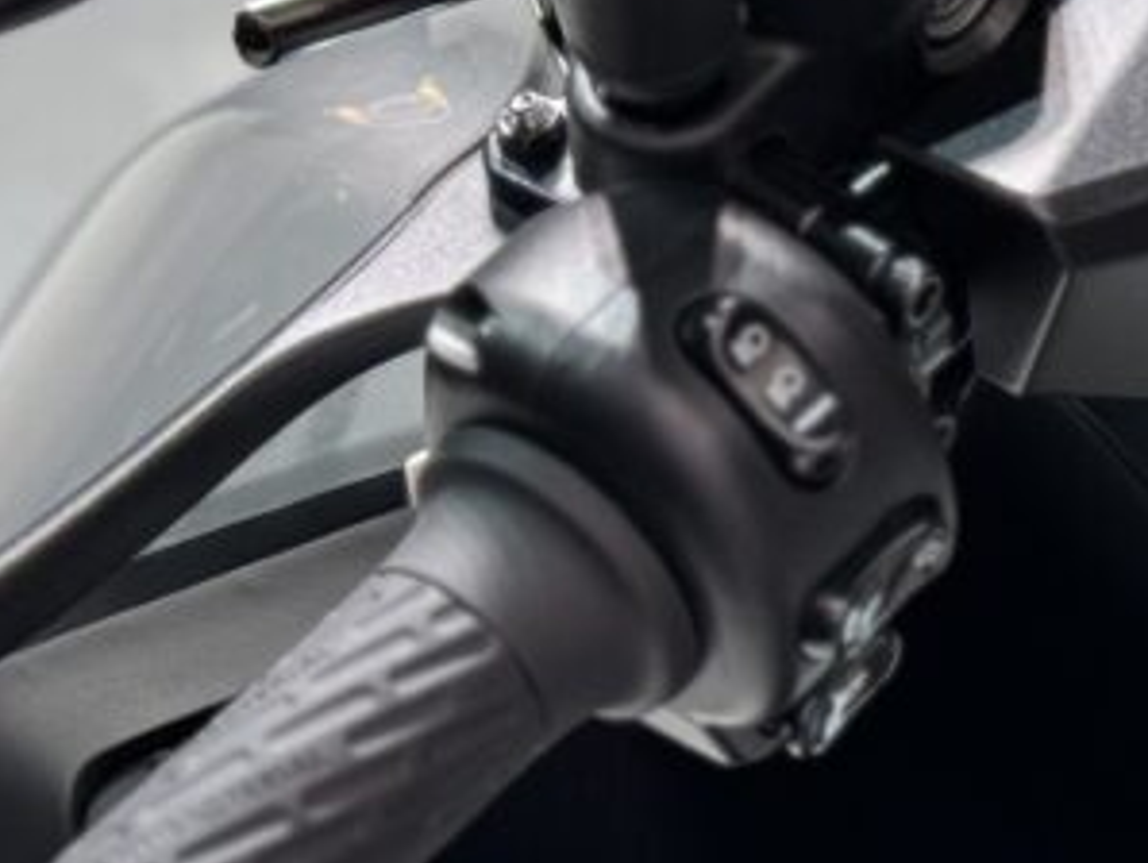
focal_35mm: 193
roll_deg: -3.5
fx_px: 6406
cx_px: 1402
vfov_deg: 7.7
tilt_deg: -38.4
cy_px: -116
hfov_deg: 10.1
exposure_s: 1/121
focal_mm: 6.76
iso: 64
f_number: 1.78
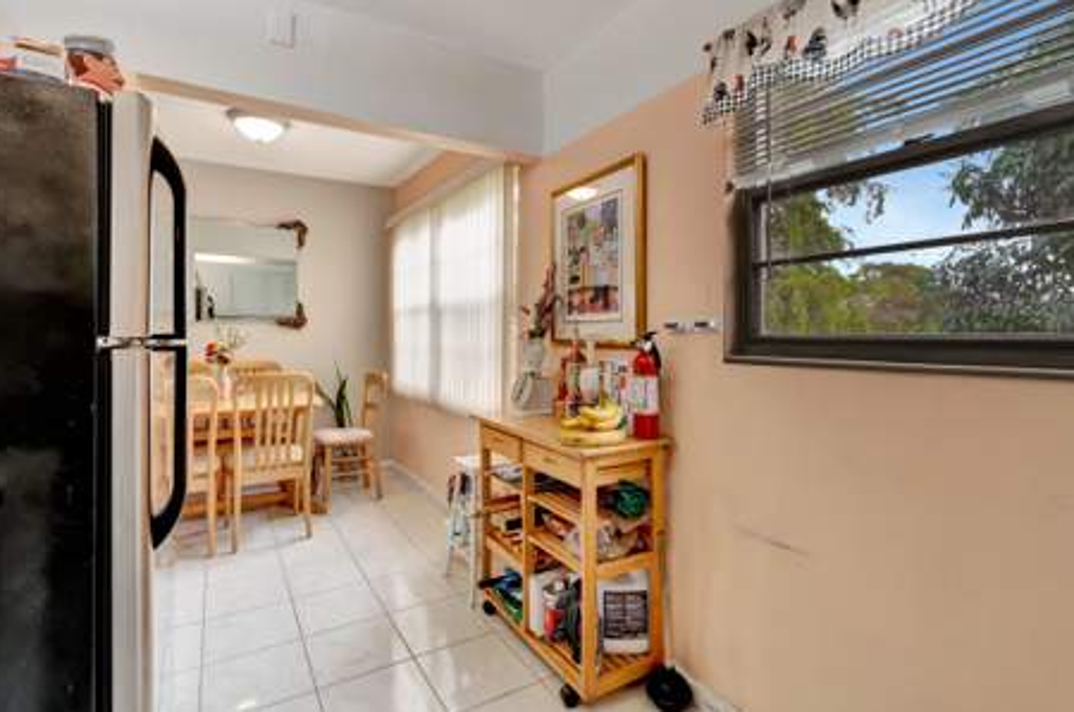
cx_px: 523
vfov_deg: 73.4
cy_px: 339
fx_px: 476
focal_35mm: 16
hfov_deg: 96.8
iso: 800
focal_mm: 10
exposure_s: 1/15
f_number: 8
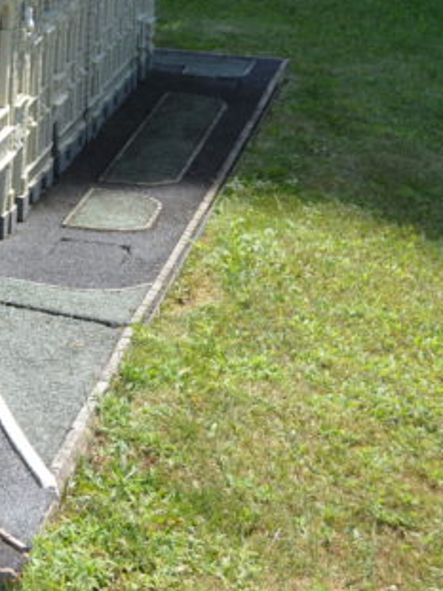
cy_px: -50
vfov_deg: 14.5
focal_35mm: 133
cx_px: -350
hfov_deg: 10.5
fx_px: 2271
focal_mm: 28
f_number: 6.3
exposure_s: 1/160
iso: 100
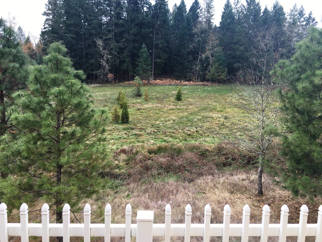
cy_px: 121
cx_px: 161
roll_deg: -2.5
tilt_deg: -10.3
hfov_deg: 61.7
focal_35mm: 29
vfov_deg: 48.2
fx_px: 270
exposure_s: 1/162
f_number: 2.2
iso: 25
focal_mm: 4.15
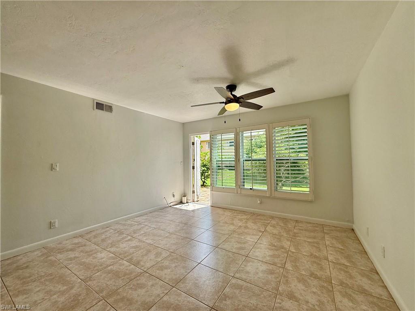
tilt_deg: +3.5
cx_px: 208
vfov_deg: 85.7
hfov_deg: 102.1
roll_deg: +0.3
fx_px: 168
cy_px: 156
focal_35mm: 14
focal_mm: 2.22
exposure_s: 1/809
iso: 64
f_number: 2.2
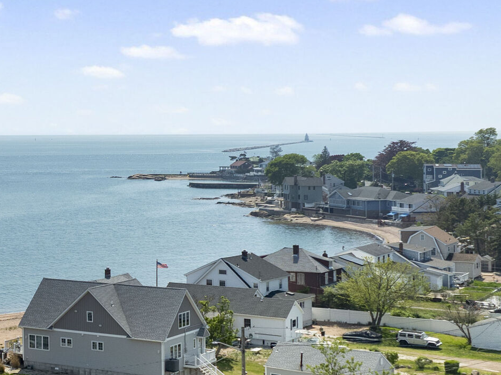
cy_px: 398
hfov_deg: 23.5
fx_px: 1128
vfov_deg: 18.3
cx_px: -45
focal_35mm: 78
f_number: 2.8
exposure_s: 1/3200
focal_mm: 12.29
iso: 130
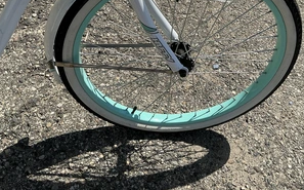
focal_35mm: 40
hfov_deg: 49.2
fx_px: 331
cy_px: 40
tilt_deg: -48.0
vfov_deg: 31.2
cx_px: 172
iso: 25
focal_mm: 3
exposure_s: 1/2427
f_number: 1.8
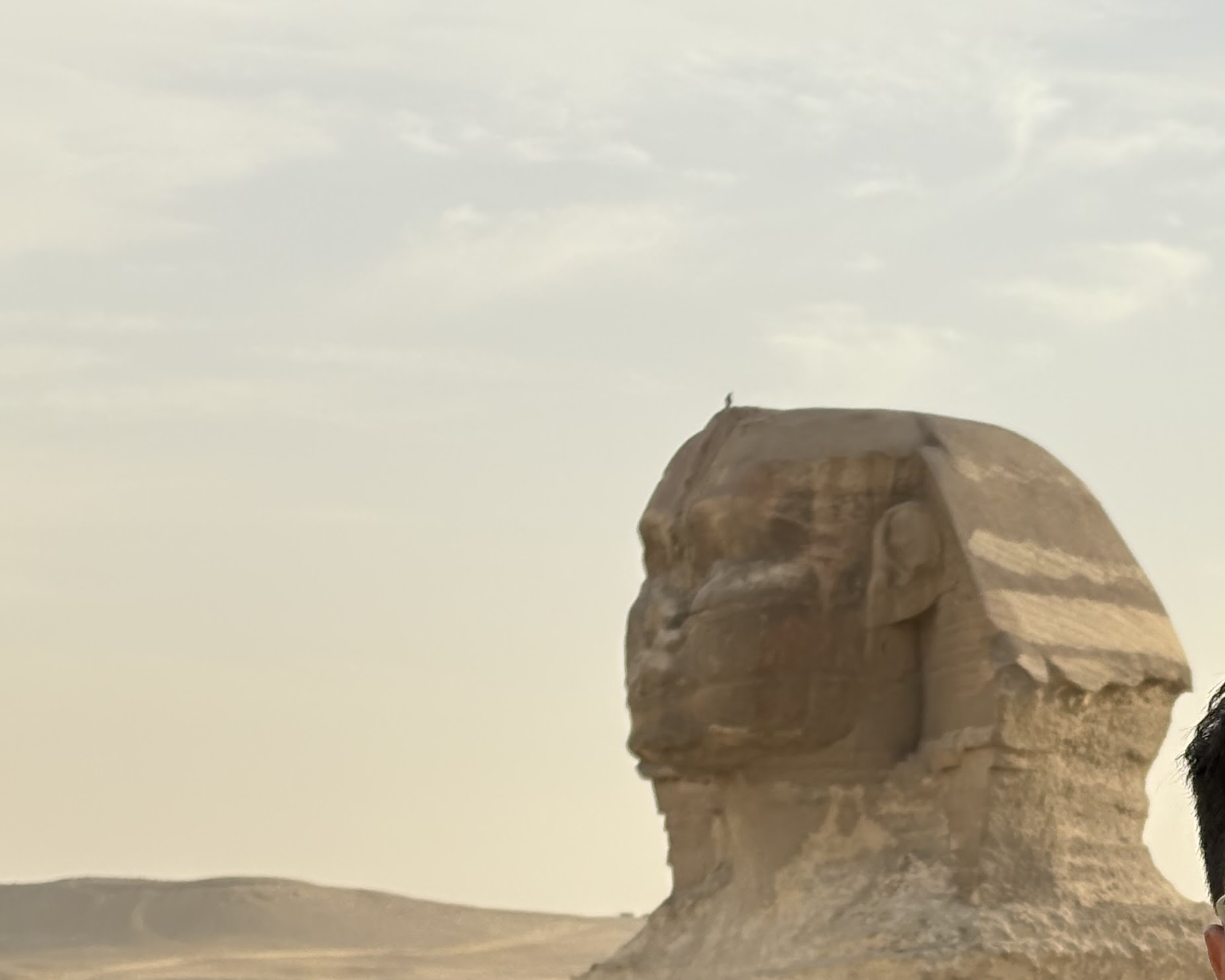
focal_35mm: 111
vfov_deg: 13.7
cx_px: 1333
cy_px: 957
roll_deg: -0.2
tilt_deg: +1.6
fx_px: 4024
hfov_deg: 16.8
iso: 50
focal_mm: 5.96
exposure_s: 1/2451
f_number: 1.6
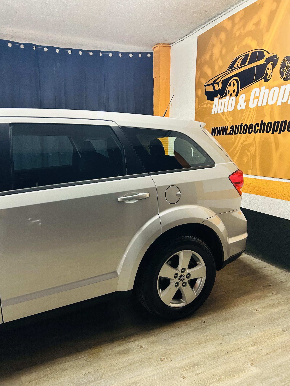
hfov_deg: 53.1
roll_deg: -0.3
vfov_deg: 67.3
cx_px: 145
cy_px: 193
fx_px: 290
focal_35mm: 26
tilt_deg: -9.0
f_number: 1.5
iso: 320
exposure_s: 1/50
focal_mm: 5.7
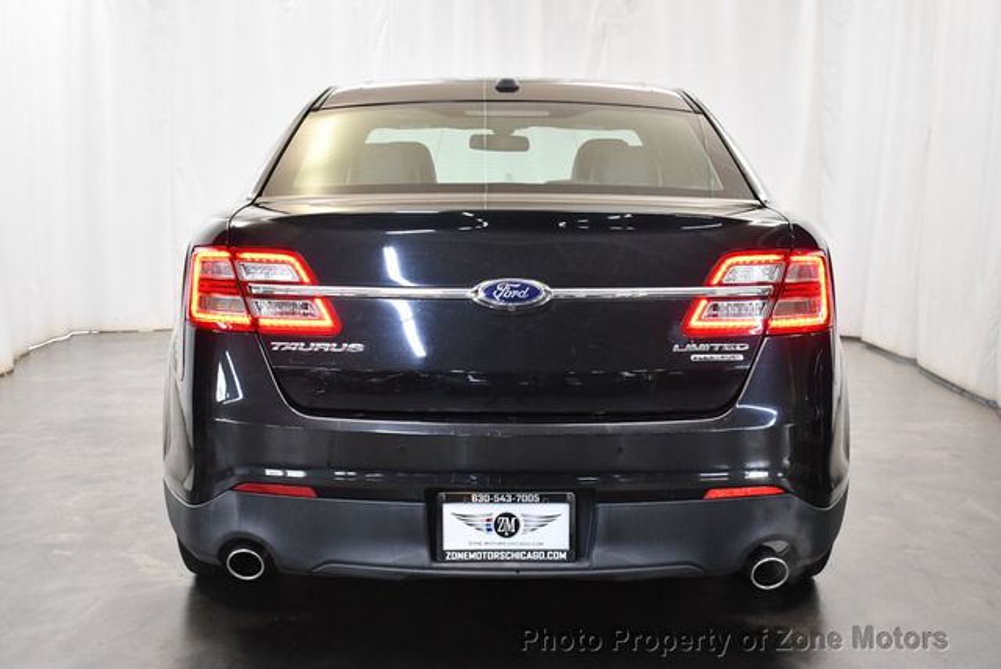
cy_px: 334
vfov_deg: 25.1
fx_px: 1503
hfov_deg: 36.8
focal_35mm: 54
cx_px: 500
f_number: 4
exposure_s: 1/125
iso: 1800
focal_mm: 27
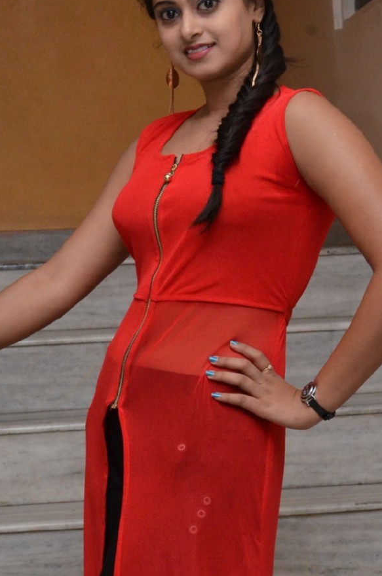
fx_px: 1852
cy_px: 380
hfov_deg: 11.8
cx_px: 146
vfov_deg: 17.7
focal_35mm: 116
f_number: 8
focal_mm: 45
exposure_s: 1/125
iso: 1600
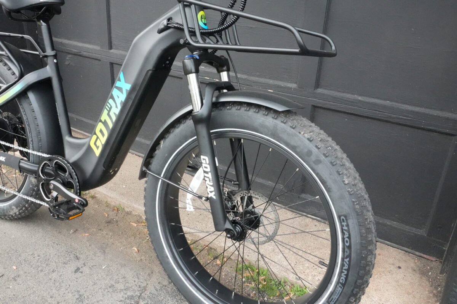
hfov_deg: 61.9
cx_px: 228
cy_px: 152
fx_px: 381
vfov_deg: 43.6
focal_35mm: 30
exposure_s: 1/60
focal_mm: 20
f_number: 16
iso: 6400
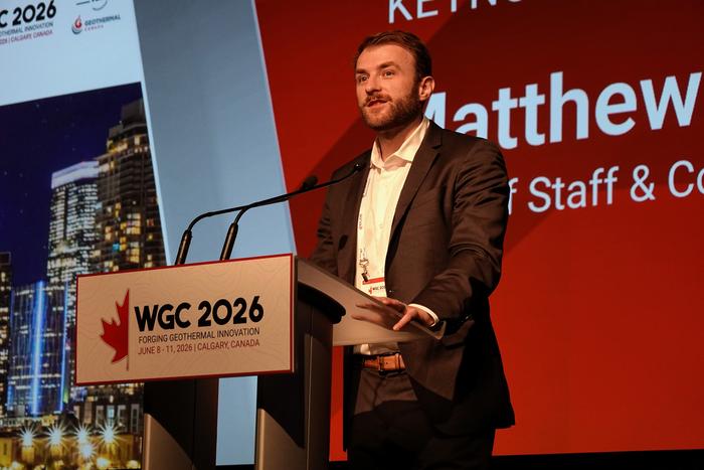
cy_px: 235
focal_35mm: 115
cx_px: 352
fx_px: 2249
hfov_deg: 17.8
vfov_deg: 11.9
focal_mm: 41.93
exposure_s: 1/125
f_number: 4.5
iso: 640
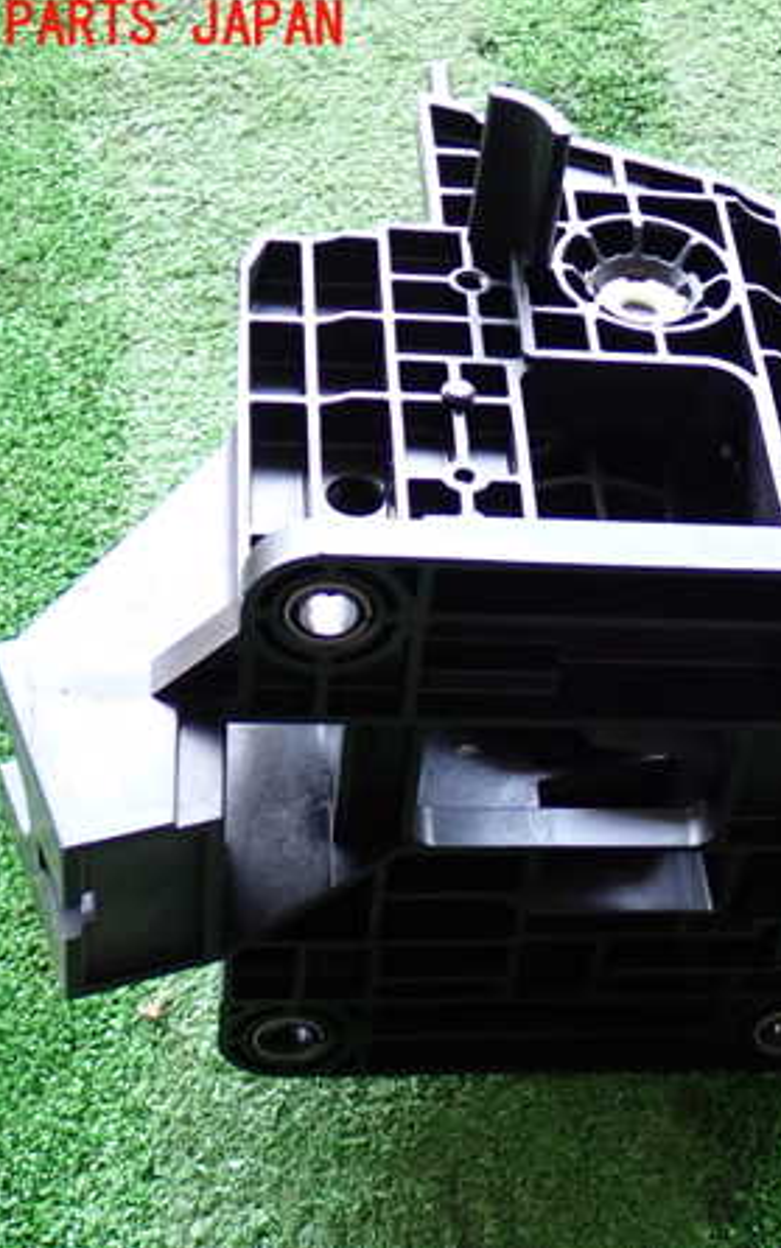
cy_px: 621
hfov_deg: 19.2
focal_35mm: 67
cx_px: 675
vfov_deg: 30.6
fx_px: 2280
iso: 250
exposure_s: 1/50
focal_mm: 8.4
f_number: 3.1
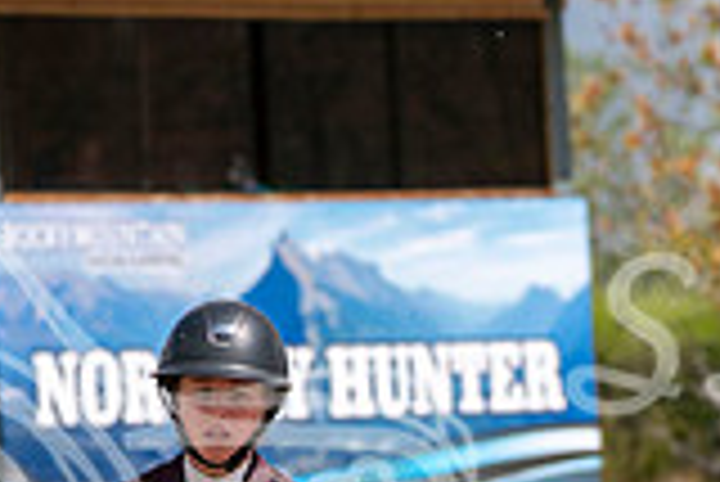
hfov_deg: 3.0
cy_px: 606
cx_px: 482
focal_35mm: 678
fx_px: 13572
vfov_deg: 2.0
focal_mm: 187
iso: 100
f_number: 5.6
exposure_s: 1/640
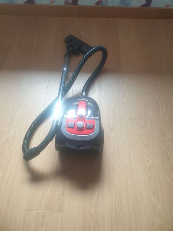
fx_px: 173
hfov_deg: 53.1
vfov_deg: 67.3
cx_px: 86
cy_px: 116
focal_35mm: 26
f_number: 2.4
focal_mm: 4.3
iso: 160
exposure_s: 1/50
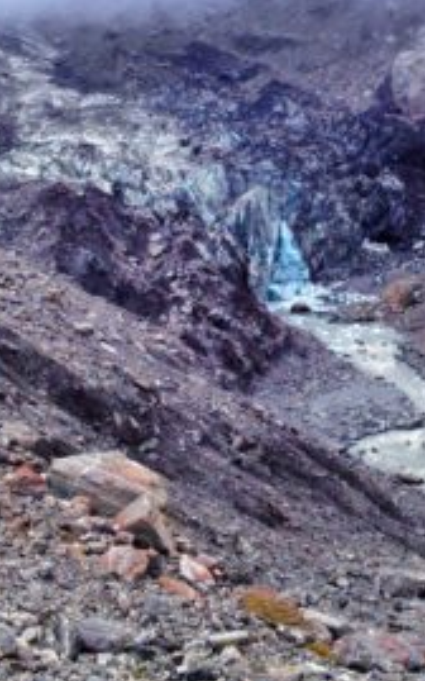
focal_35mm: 69
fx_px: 1279
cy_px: 222
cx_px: 354
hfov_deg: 18.6
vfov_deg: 29.6
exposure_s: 1/951
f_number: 2.4
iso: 50
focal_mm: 4.28
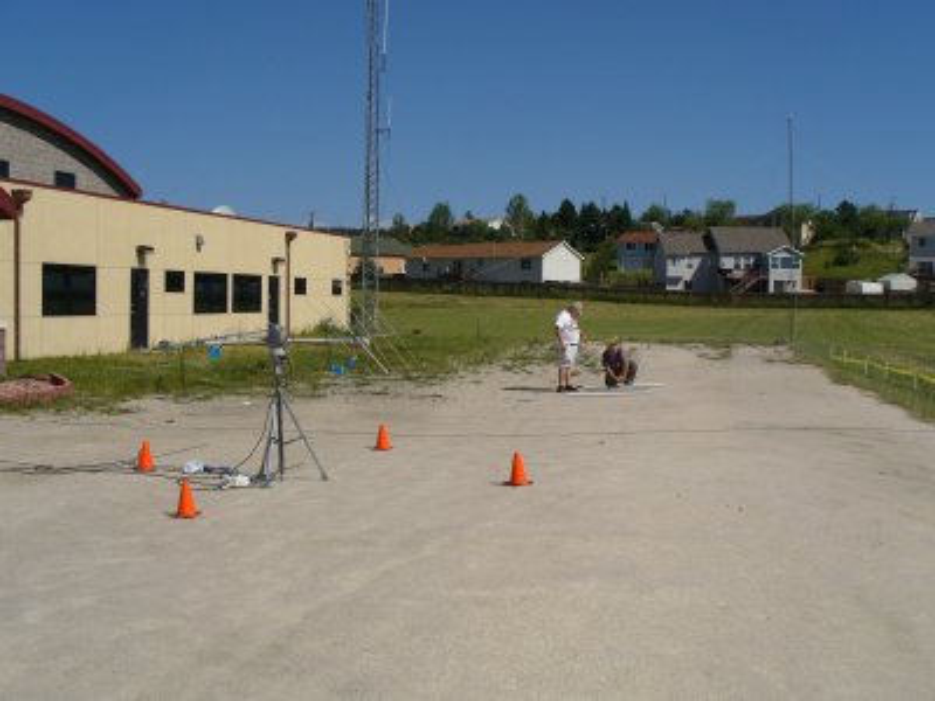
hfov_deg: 44.8
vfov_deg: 34.3
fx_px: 1134
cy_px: 350
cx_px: 468
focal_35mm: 42
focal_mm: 7
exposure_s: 1/800
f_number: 5.8
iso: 80
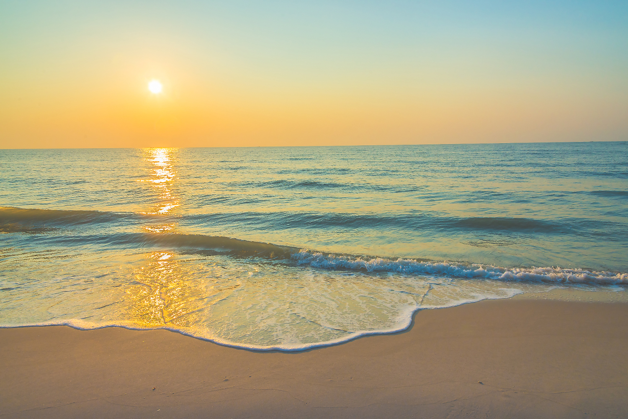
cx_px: 314
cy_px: 210
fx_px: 419
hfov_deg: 73.7
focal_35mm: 24
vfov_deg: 53.2
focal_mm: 24
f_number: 11
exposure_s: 1/640
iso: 200
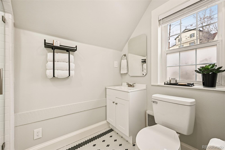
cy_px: 75
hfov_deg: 104.3
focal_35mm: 14
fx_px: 87
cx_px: 112
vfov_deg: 81.2
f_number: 8
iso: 100
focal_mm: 14
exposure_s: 1/15
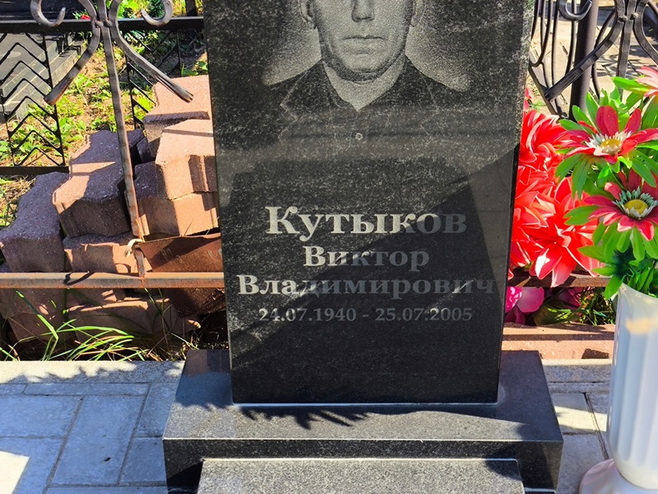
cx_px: 329
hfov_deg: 38.2
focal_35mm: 50
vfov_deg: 29.1
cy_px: 247
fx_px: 951
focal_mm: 4.71
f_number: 1.7
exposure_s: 1/676
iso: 50
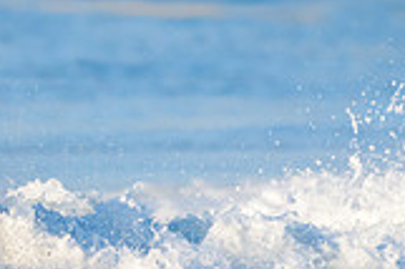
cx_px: -154
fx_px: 24612
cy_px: 260
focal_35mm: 2190
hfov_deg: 0.9
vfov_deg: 0.6
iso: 400
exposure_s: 1/2000
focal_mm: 500
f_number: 5.6
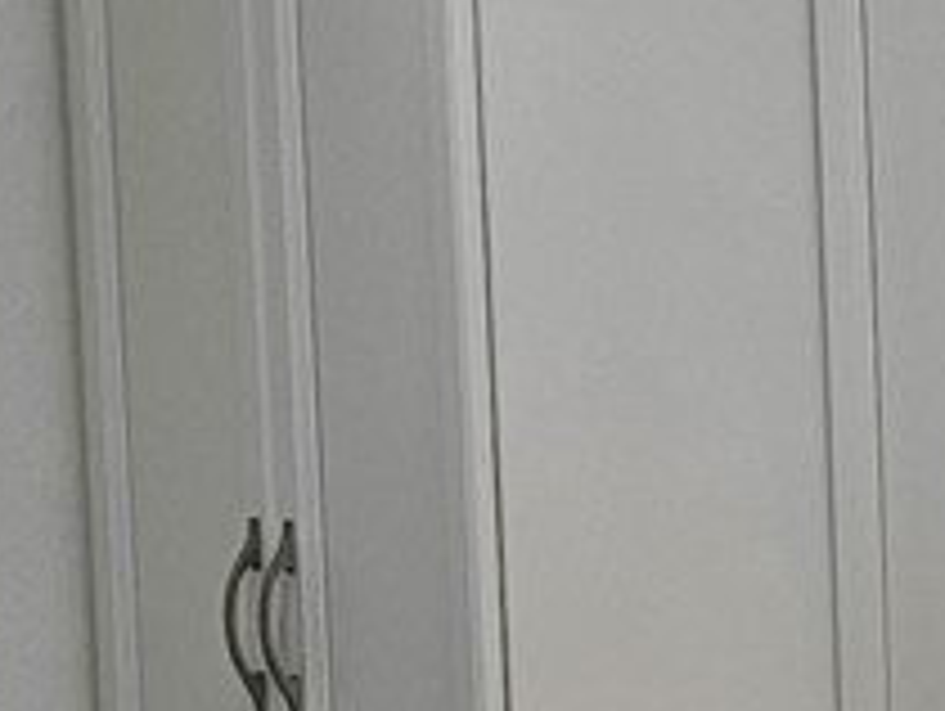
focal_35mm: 175
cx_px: 2308
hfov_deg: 9.9
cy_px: 1472
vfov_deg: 8.1
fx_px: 4783
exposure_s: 1/120
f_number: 1.8
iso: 64
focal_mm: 5.4
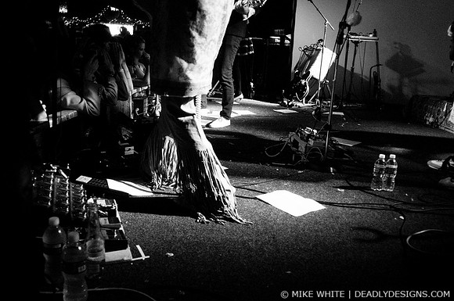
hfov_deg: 62.0
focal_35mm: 30
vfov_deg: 43.5
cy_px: 150
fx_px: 378
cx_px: 227
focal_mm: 20
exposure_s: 1/125
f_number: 2.8
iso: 1250
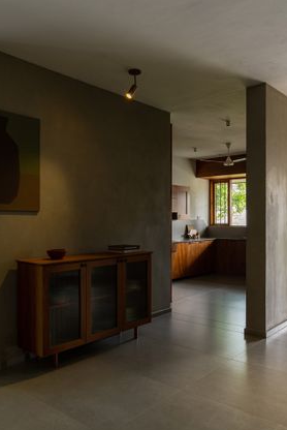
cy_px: 220
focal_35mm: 31
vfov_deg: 60.2
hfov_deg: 42.4
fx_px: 370
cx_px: 144
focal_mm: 30
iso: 200
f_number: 8
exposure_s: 1/8
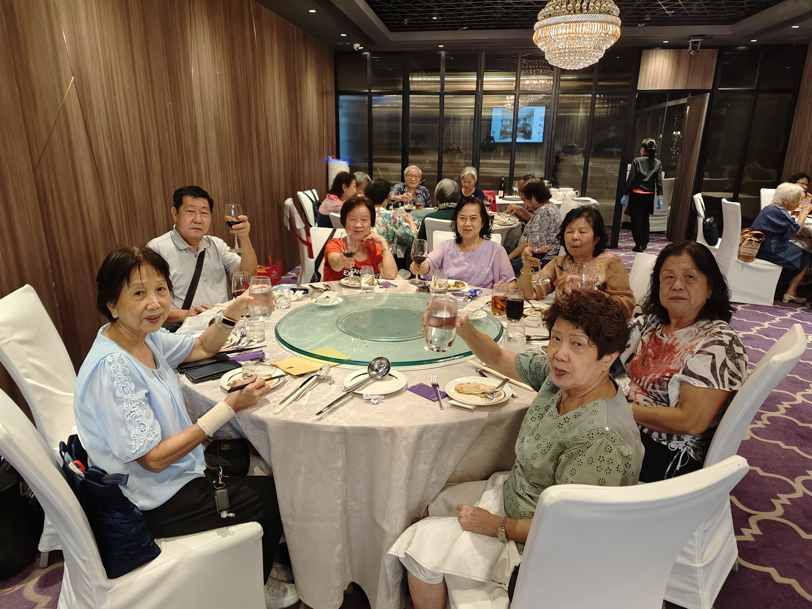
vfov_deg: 58.9
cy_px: 304
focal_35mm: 23
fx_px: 540
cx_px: 406
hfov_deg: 73.9
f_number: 1.57
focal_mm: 6.51
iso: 2213
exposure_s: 1/100
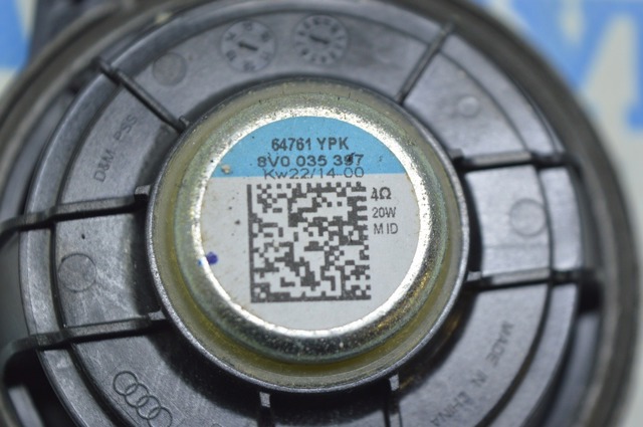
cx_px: 322
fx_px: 1472
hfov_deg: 24.6
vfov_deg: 16.5
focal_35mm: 82
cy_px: 214
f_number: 5.6
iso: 400
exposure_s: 1/40
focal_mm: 55
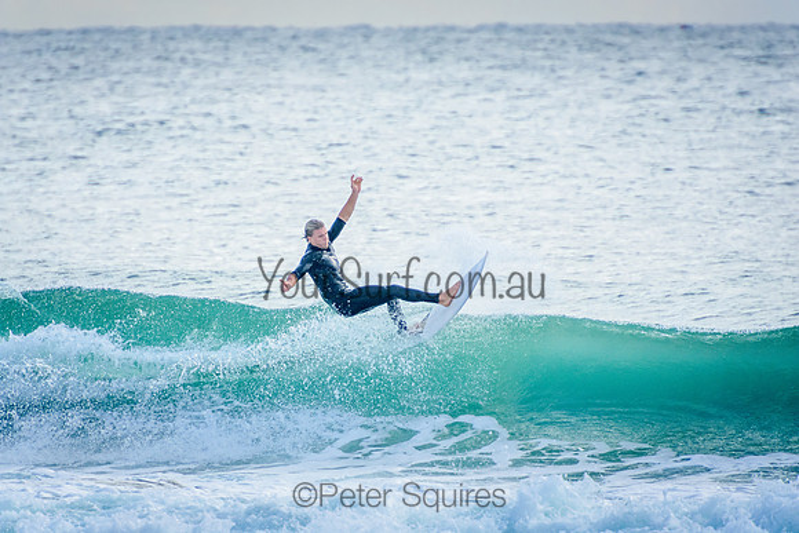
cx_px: 400
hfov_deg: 3.4
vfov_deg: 2.3
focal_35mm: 600
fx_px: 13319
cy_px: 266
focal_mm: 400
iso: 560
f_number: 5.6
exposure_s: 1/2000
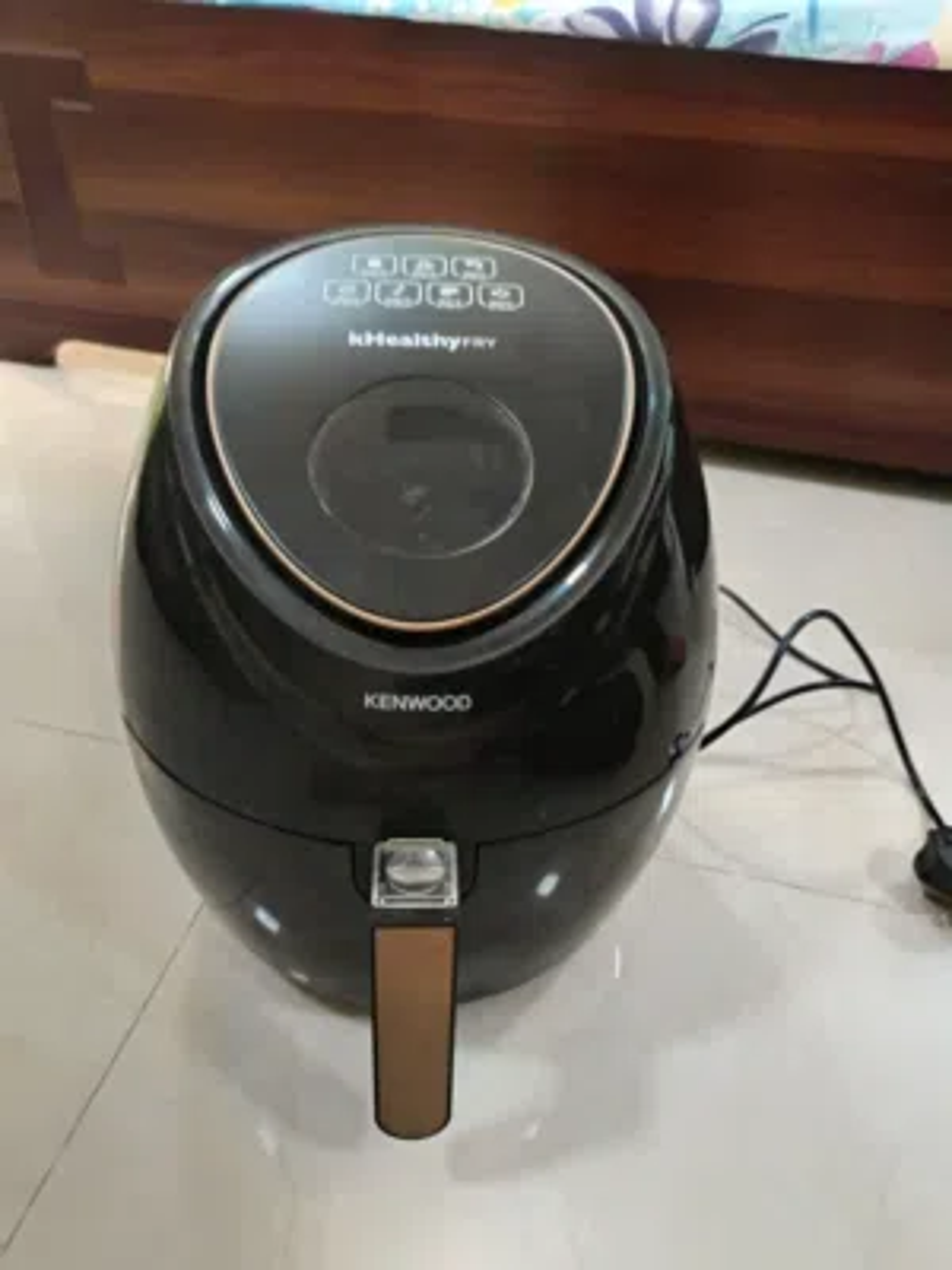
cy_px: 635
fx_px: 880
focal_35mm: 24
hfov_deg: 56.8
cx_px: 476
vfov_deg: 71.6
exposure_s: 1/25
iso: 2121
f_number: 1.7
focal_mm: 5.31
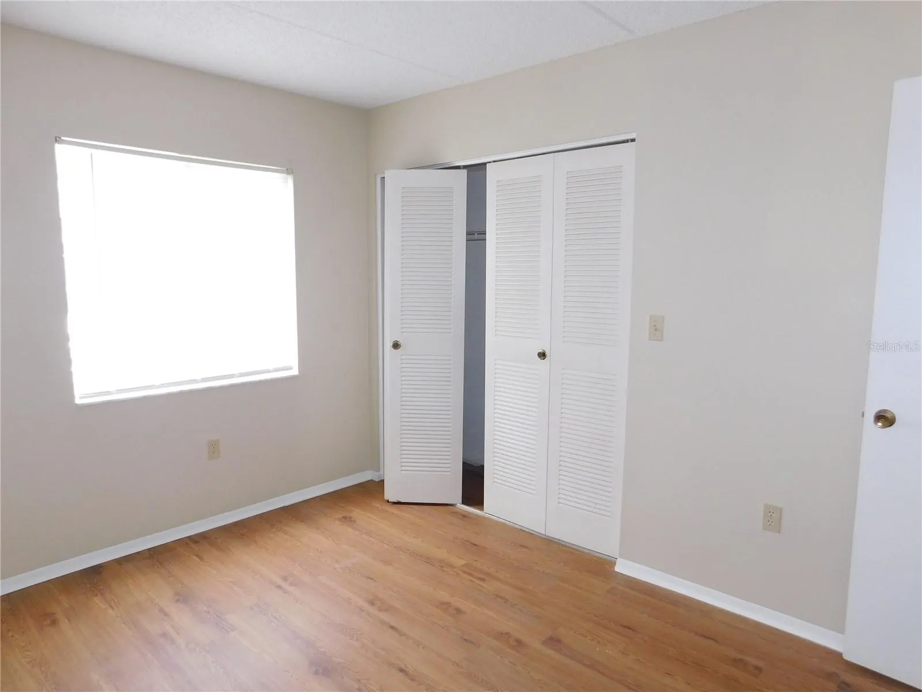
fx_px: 613
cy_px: 346
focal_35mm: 23
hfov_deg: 73.9
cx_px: 461
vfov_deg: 58.9
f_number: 3
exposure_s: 1/30
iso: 200
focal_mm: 4
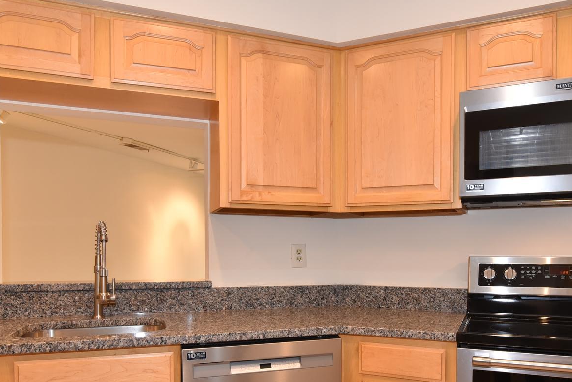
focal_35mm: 28
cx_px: 310
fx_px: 445
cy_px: 260
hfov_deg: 65.3
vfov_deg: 45.6
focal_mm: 16
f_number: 5.6
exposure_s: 1/60
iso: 1250
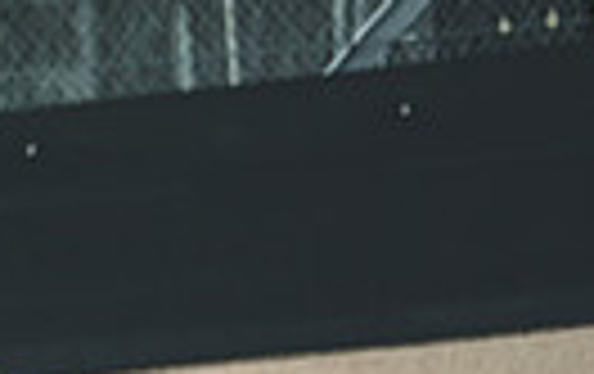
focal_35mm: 1815
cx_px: -702
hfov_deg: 1.2
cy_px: 719
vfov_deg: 0.7
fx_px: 29432
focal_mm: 270.6
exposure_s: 1/1250
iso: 1000
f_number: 5
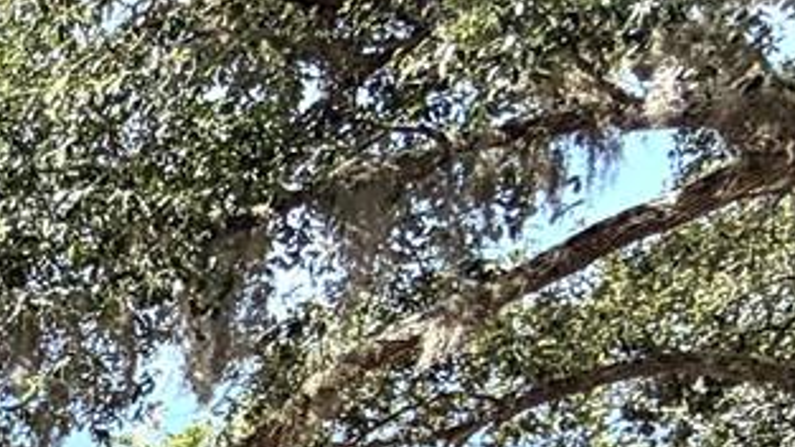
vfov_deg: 12.3
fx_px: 1644
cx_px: -925
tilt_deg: +4.1
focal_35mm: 78
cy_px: 1064
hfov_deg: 16.9
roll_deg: -0.1
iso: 25
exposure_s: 1/770
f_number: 2.2
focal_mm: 2.22
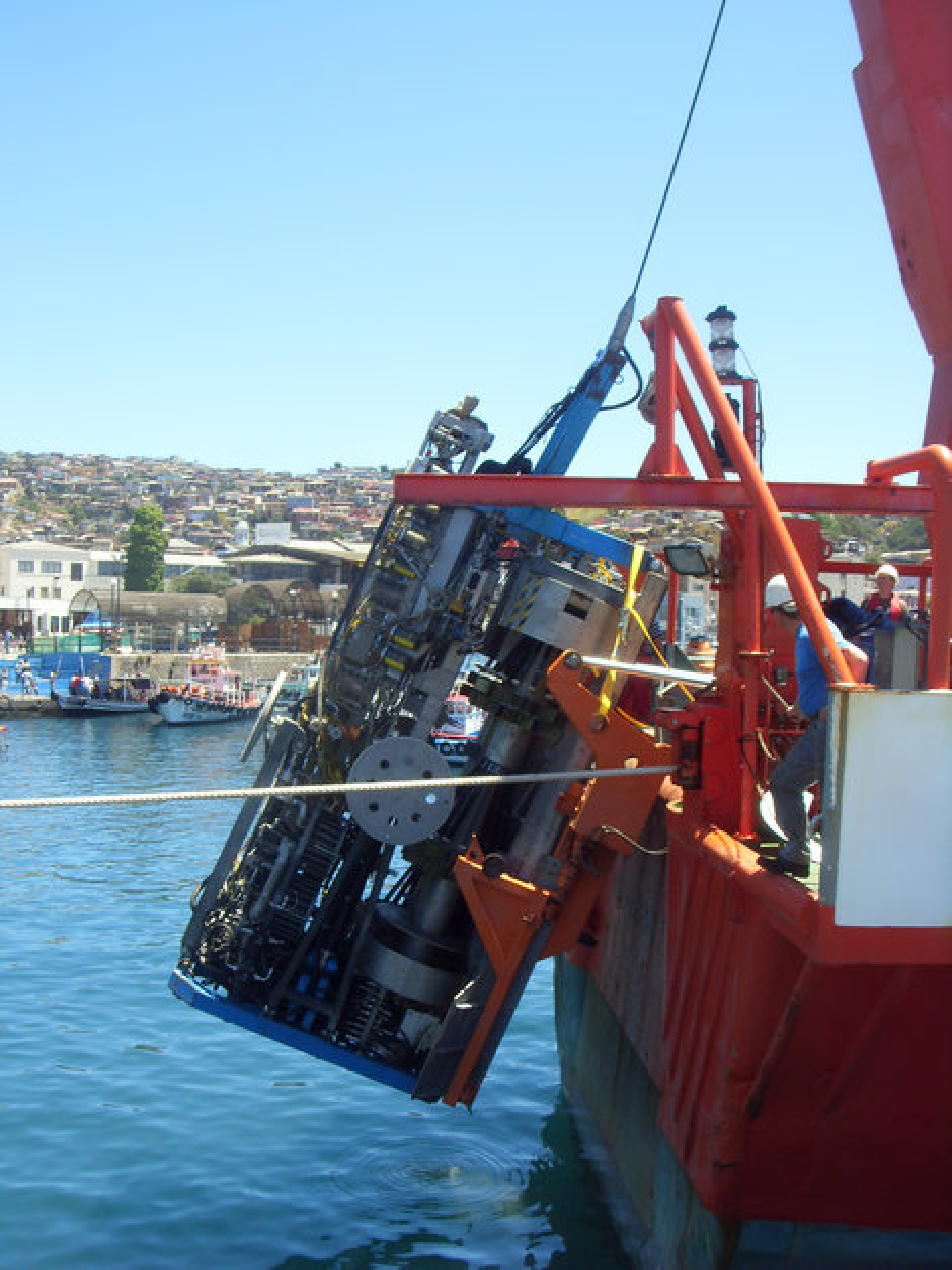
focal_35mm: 39
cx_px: 476
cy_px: 635
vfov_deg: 47.9
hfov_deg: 36.8
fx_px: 1431
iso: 80
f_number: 6.2
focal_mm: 6.6
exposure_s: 1/125
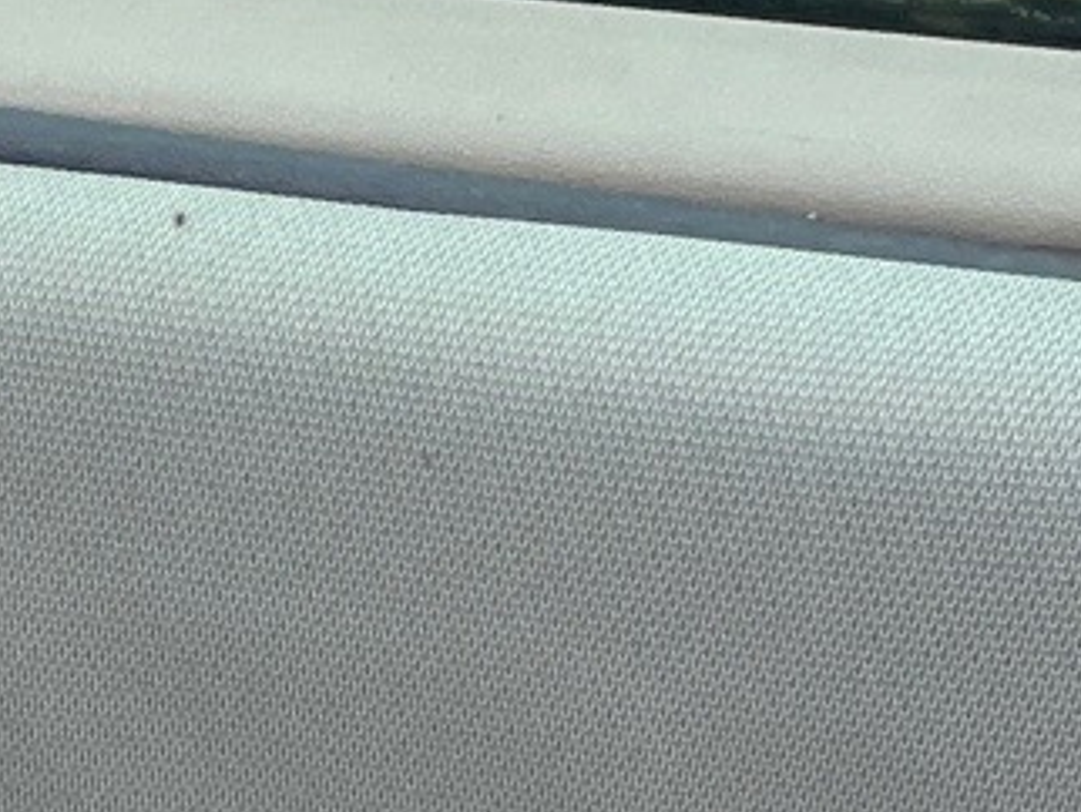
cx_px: -1010
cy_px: 775
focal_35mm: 155
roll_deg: +0.3
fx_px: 4844
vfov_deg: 9.5
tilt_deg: -40.3
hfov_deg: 11.6
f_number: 1.6
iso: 32
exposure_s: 1/153
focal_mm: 4.2
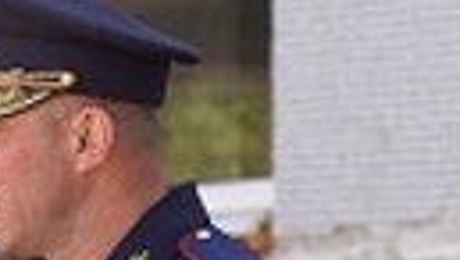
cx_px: -253
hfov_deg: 5.0
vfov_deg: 2.8
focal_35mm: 425
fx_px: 5191
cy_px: 759
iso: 125
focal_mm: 70
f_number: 4
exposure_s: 1/160
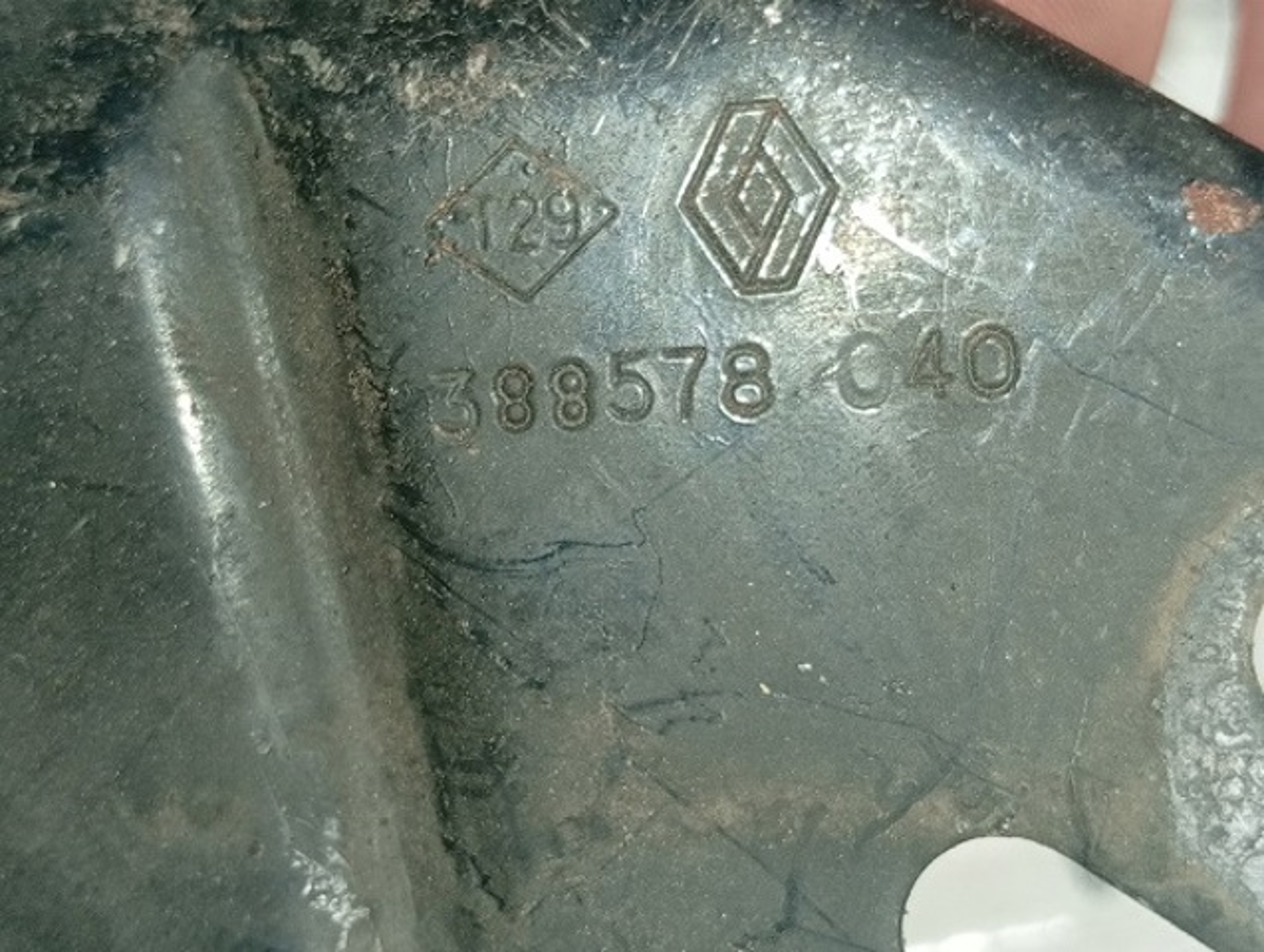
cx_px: 632
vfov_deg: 32.3
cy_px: 476
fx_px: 1646
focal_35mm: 45
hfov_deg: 42.0
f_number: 1.8
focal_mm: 3.96
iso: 205
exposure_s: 1/33.3
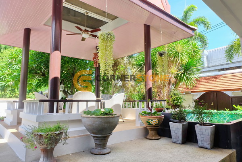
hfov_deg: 73.7
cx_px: 121
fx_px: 161
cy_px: 81
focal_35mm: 24
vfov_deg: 53.1
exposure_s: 1/125
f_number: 8
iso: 400
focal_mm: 16
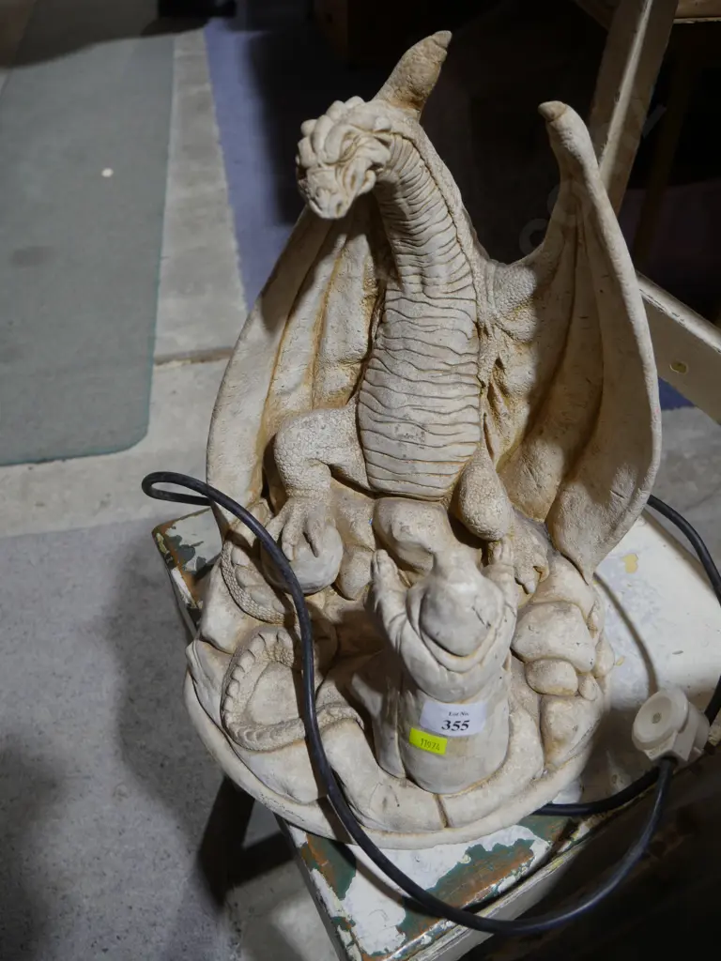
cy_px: 480
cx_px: 360
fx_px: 778
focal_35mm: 28
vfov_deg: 63.4
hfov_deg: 49.7
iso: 250
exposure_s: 1/60
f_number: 3.5
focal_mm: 14
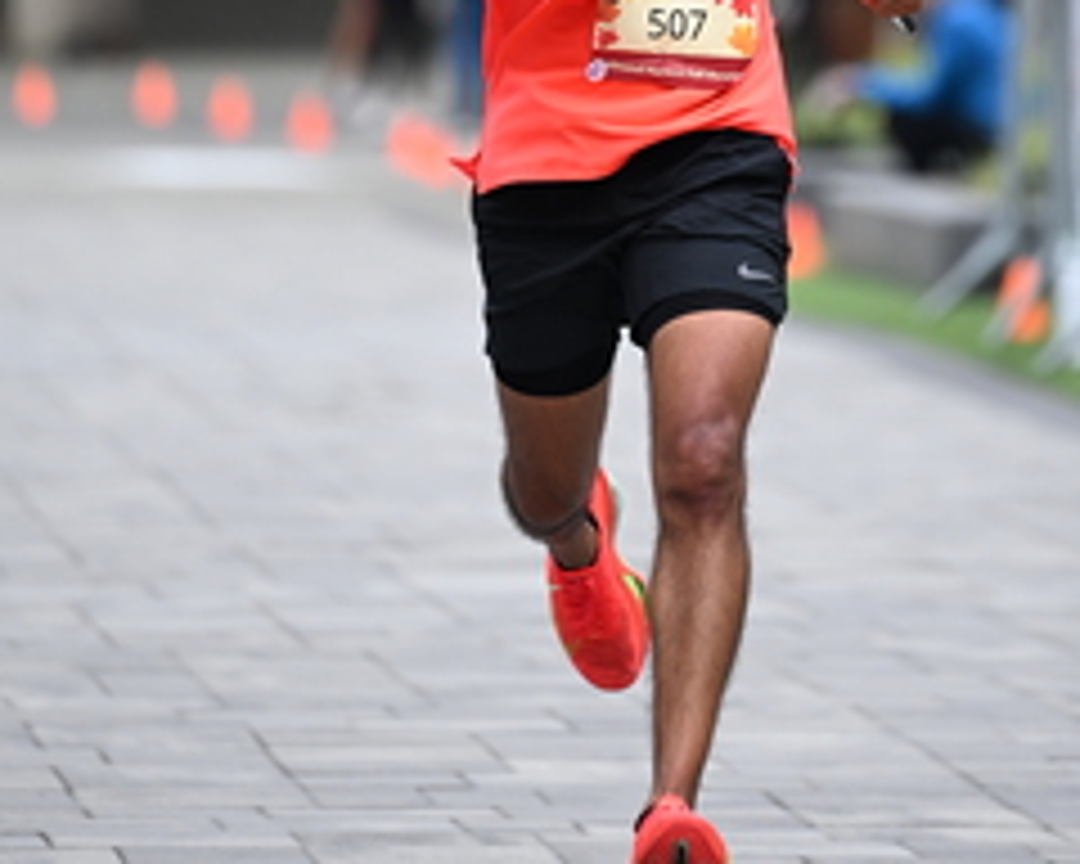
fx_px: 13744
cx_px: 668
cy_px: -126
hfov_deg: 4.5
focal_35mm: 430
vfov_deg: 3.6
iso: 640
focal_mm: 200
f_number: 2.8
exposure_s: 1/2000
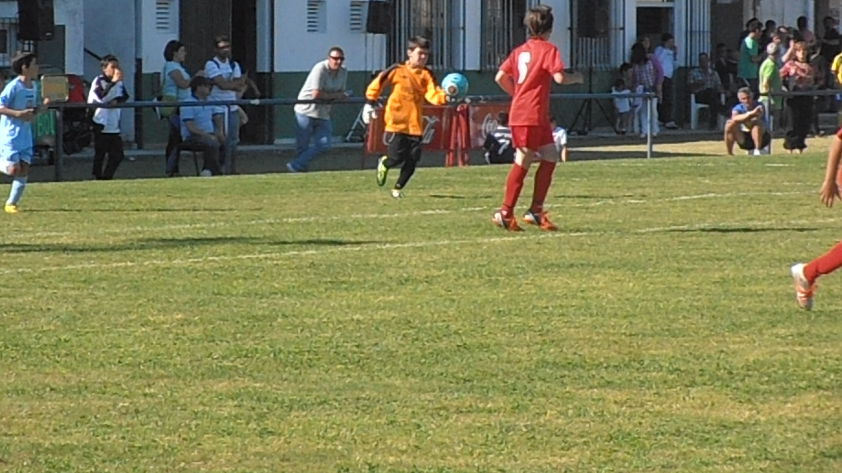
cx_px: 377
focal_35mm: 244
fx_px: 5447
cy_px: 128
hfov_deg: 8.8
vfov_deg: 5.0
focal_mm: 35.05
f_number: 15
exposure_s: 1/160
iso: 400
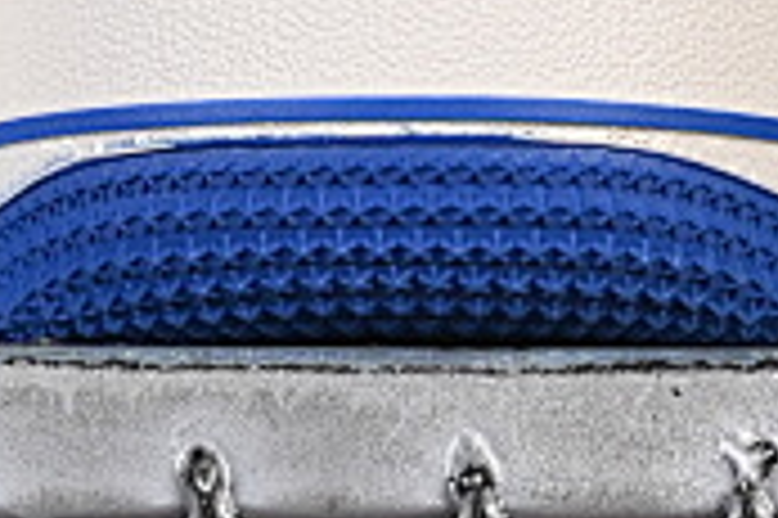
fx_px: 10104
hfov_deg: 4.4
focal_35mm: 468
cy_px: -680
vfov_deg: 2.9
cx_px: -31
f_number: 8
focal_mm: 50
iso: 160
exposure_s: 1/80
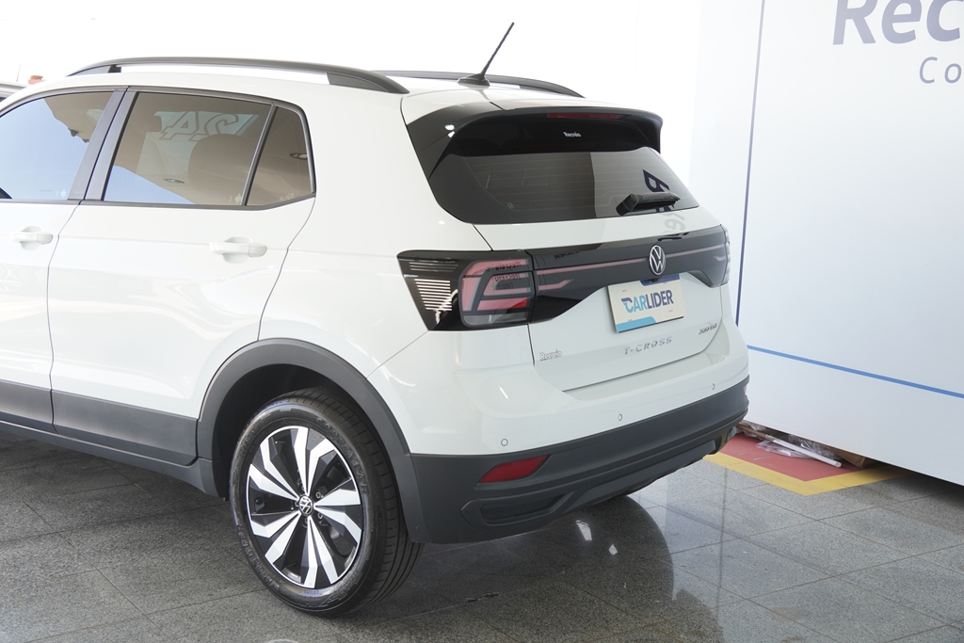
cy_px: 322
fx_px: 1205
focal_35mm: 45
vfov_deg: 29.9
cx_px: 482
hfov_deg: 43.6
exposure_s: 1/80
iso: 200
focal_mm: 30
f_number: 3.5
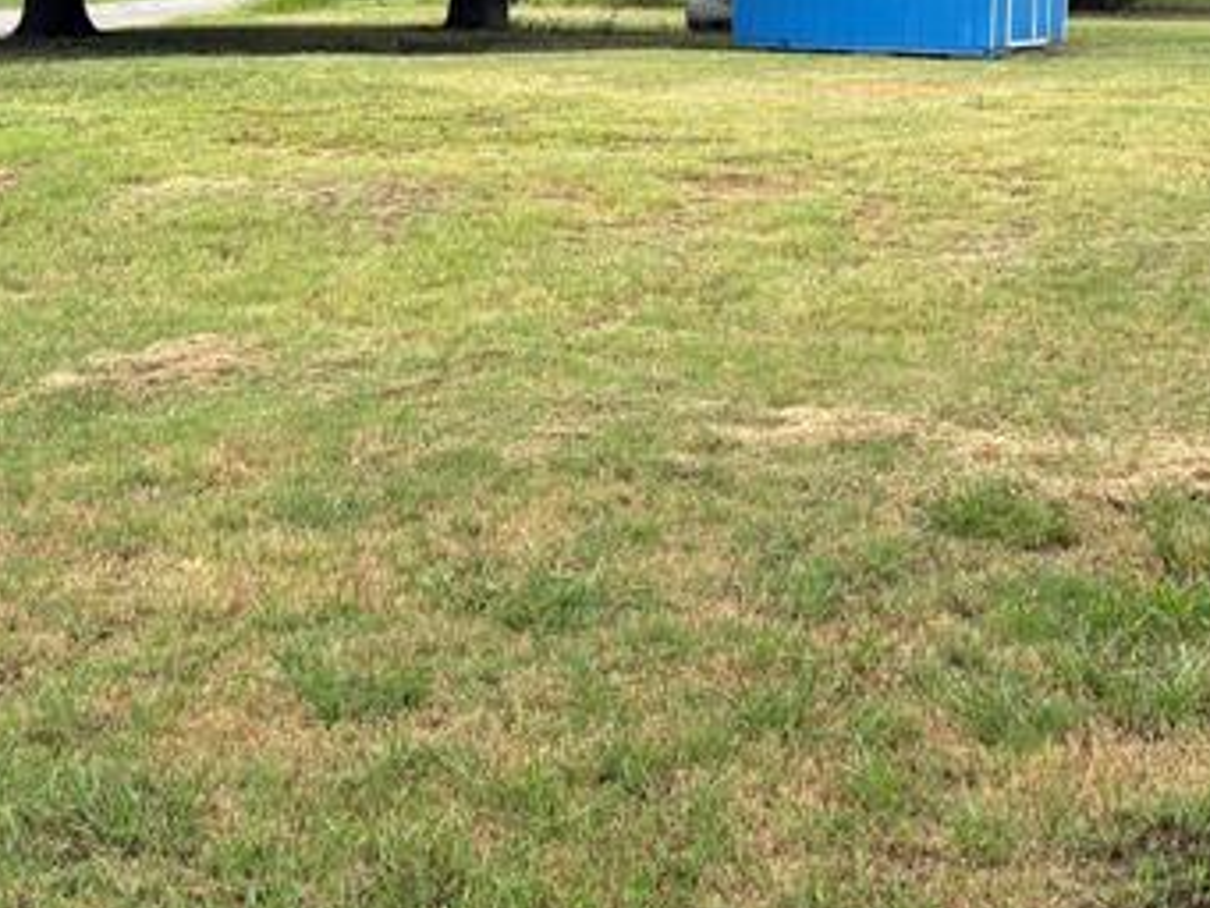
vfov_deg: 18.6
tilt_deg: -3.5
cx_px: 472
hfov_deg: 25.0
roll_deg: -1.0
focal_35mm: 78
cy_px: 103
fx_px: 2727
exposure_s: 1/2151
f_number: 1.6
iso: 50
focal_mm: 5.96
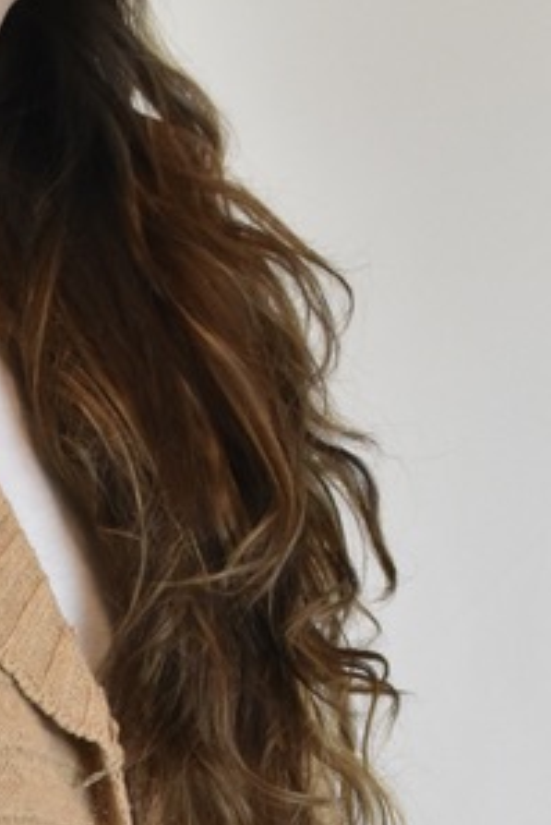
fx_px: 3508
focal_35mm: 153
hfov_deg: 8.8
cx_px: -219
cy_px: 1321
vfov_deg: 12.6
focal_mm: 28
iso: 1600
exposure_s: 1/60
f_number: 13
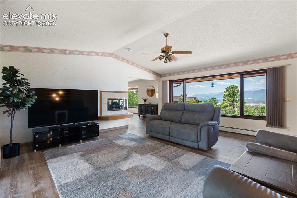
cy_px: 99
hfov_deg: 96.0
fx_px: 134
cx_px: 148
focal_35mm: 16
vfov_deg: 73.0
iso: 400
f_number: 8
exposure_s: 1/13
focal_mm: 10.8
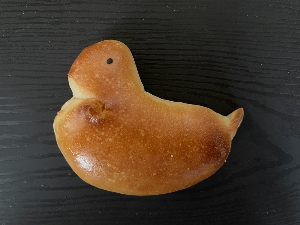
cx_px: 150
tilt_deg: -80.7
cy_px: 112
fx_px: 225
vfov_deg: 53.1
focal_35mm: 26
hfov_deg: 67.3
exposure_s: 1/30
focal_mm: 4.2
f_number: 1.6
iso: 800
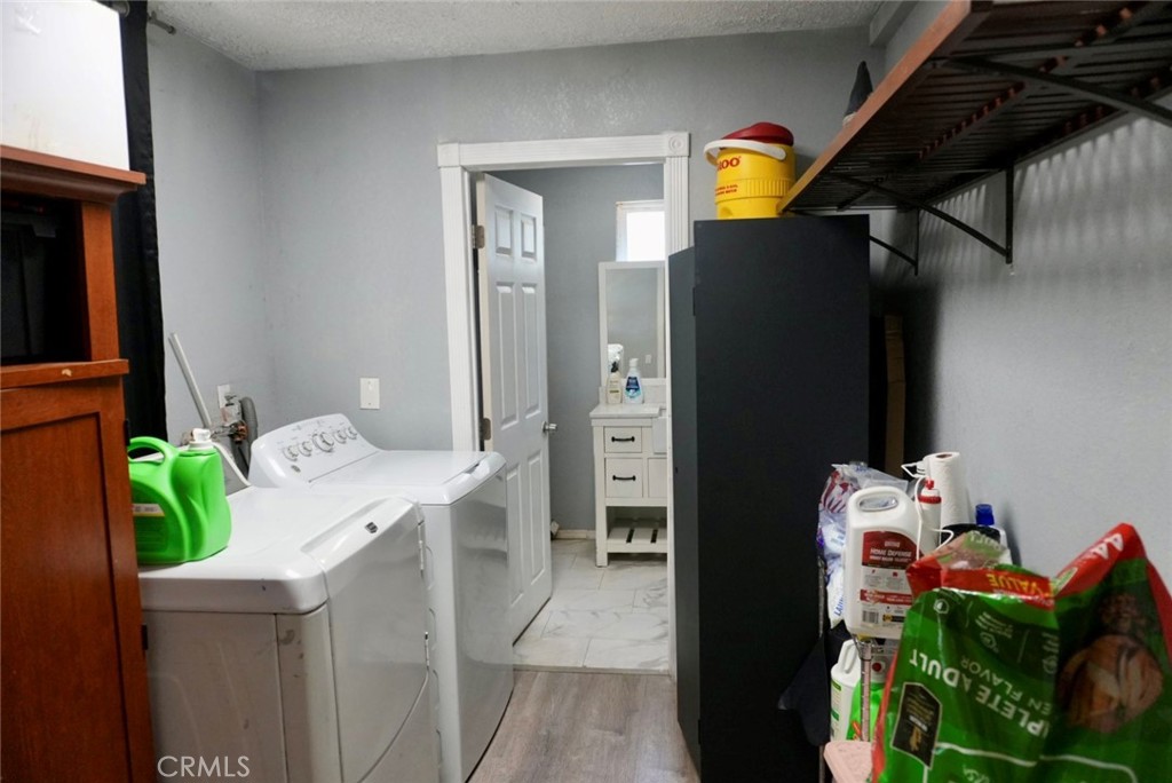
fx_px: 782
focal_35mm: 24
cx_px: 586
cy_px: 392
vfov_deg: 53.2
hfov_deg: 73.7
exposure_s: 1/160
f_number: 4
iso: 1600
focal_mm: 16
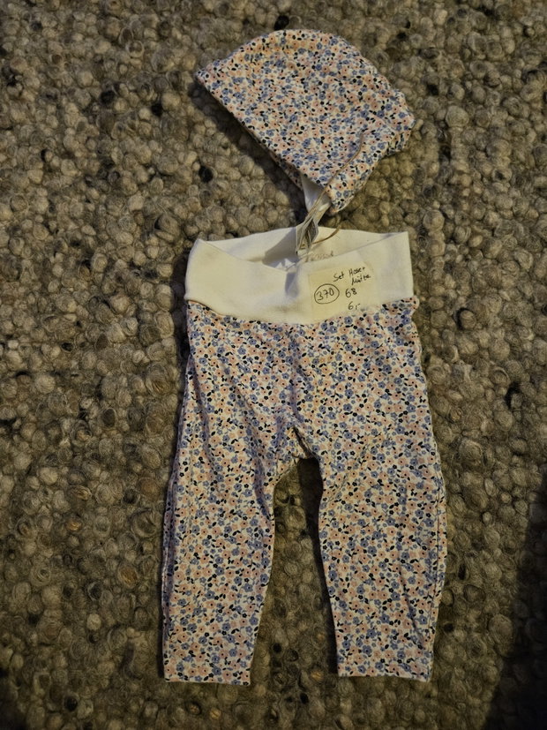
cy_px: 365
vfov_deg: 73.9
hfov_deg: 58.9
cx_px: 274
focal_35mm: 23
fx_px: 485
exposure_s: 1/25
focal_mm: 5.4
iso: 640
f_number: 1.8
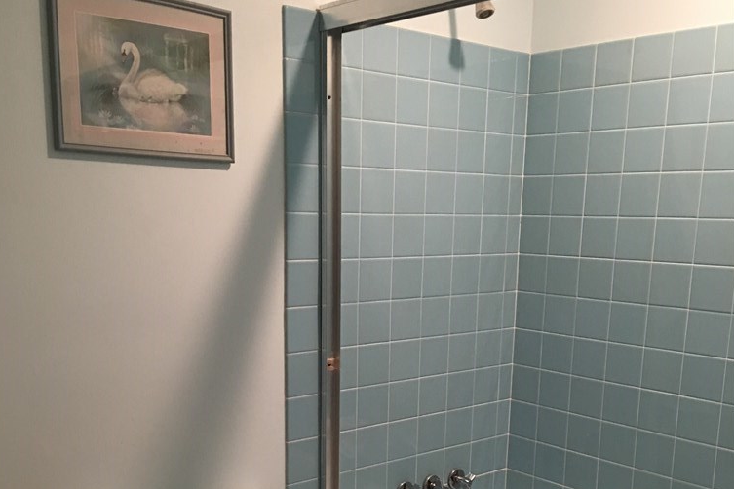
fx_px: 836
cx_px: 364
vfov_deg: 31.8
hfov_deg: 47.4
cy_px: 390
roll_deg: -0.3
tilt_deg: -13.4
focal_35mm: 41
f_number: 2.2
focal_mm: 4.15
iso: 100
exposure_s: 1/10
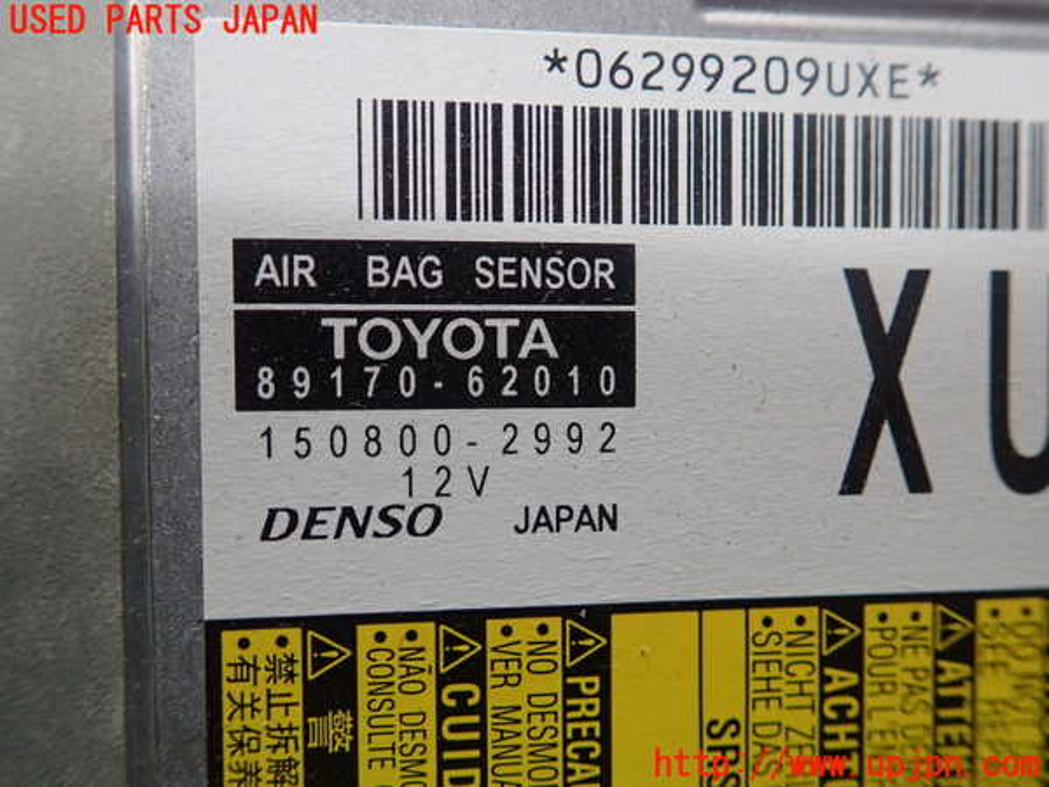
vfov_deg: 46.8
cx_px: 524
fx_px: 909
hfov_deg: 60.0
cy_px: 394
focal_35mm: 30
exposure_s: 1/125
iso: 400
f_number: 2.3
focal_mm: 5.5
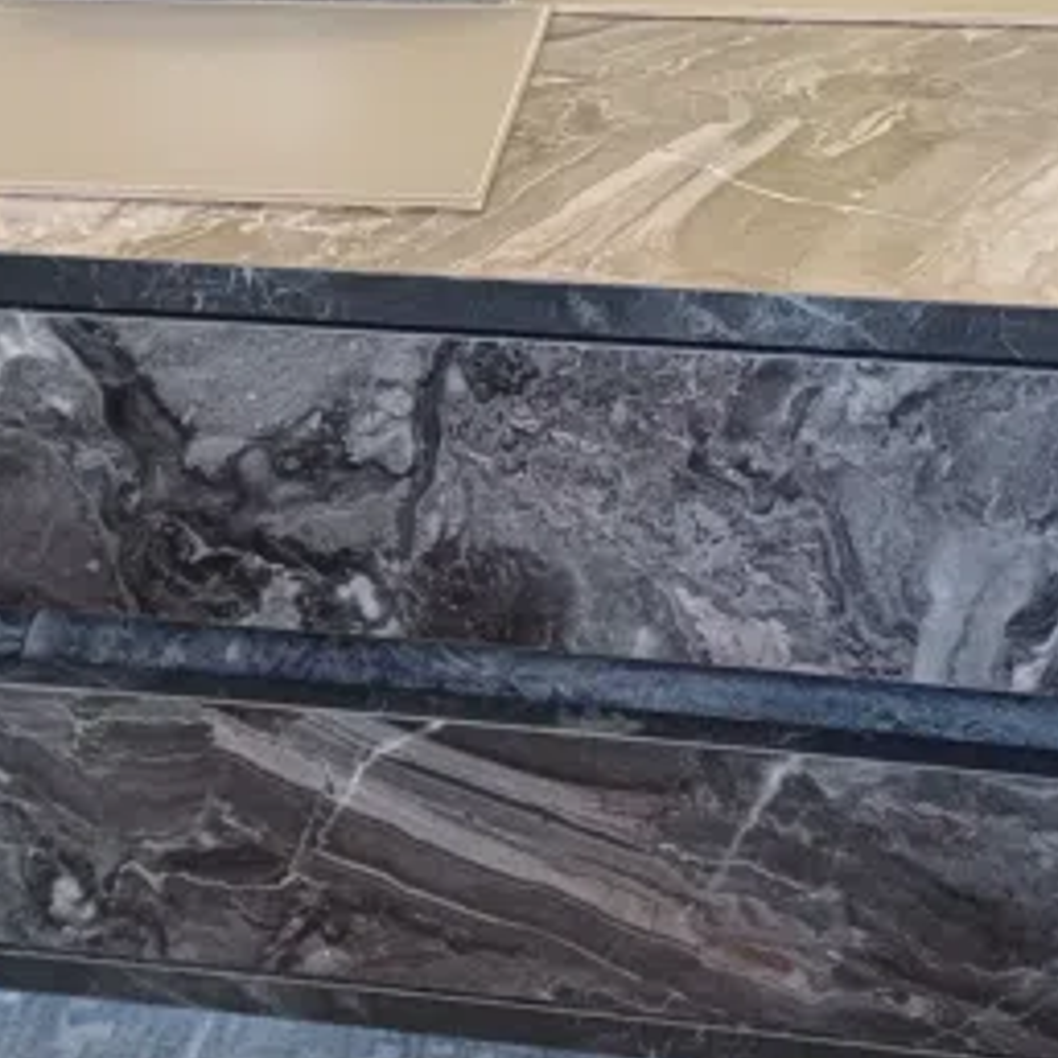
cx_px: 498
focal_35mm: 55
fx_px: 1902
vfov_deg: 30.8
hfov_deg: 31.1
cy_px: 333
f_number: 1.8
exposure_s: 1/33.3
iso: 400
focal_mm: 4.65
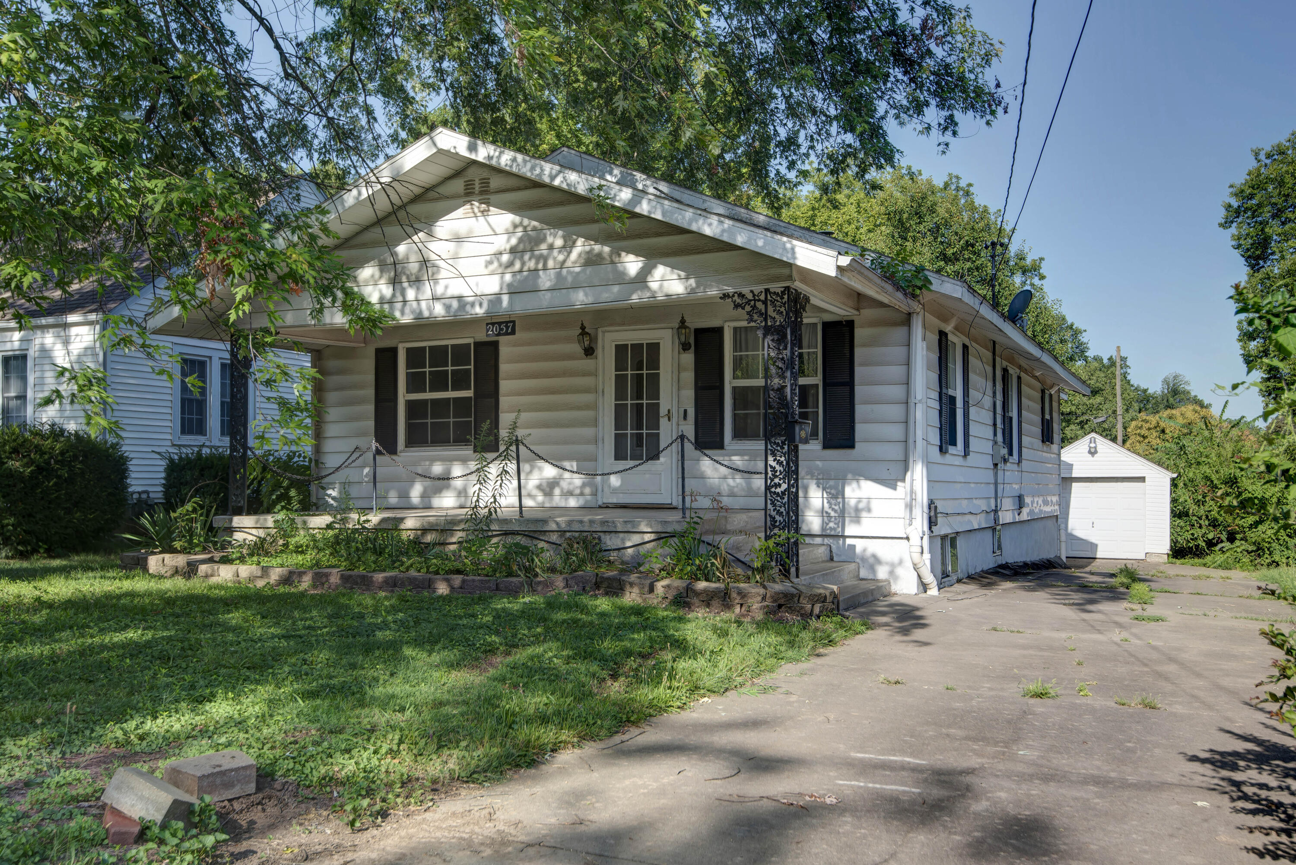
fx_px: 1152
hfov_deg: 58.7
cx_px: 648
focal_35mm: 32
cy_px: 432
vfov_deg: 41.1
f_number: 6.7
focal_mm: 32
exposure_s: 1/250
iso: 100
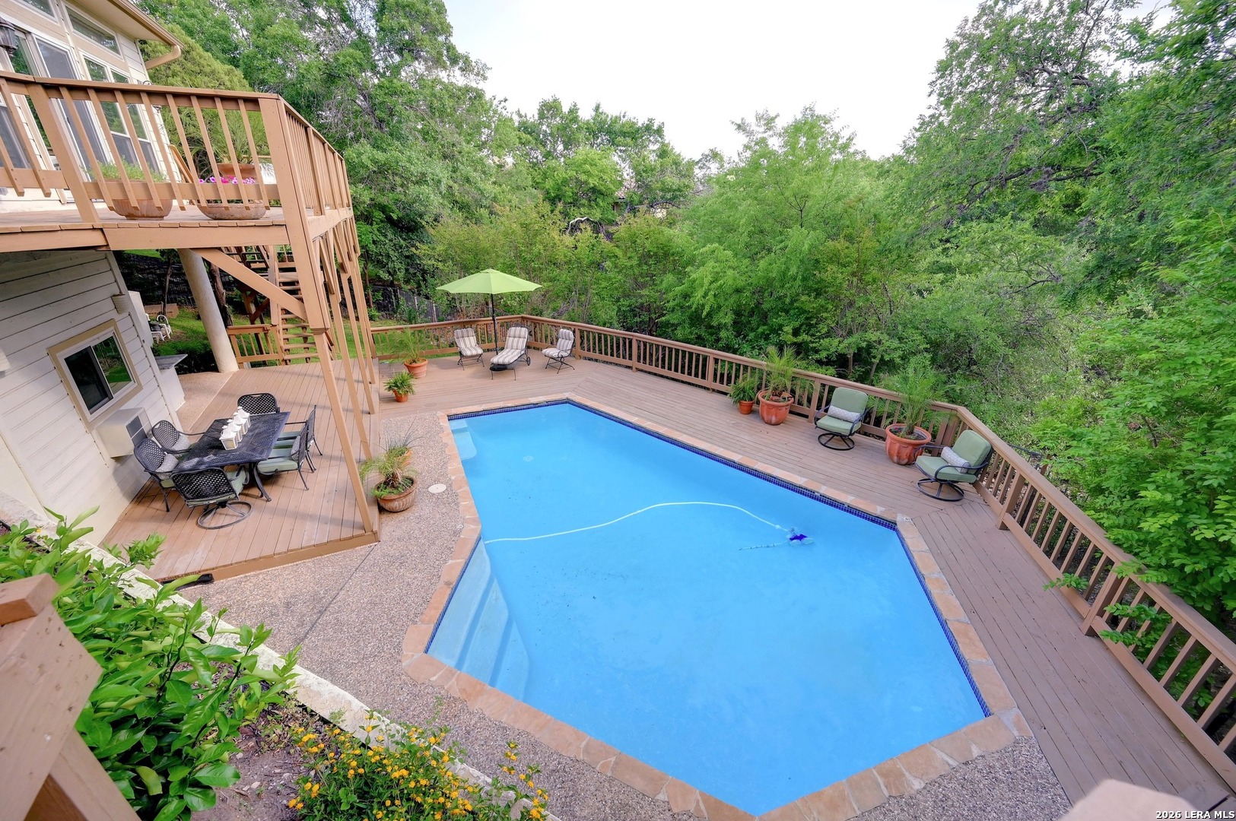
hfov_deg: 104.3
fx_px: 480
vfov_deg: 81.1
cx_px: 618
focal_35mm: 14
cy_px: 410
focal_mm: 14
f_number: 6.3
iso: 2000
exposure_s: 1/500
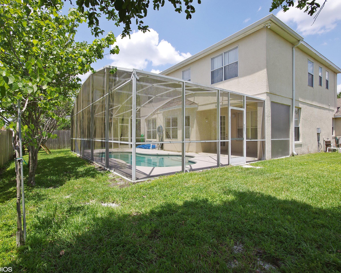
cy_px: 136
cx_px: 167
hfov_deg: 89.6
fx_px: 172
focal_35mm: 17
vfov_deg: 77.0
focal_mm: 10
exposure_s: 1/250
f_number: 8
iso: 200
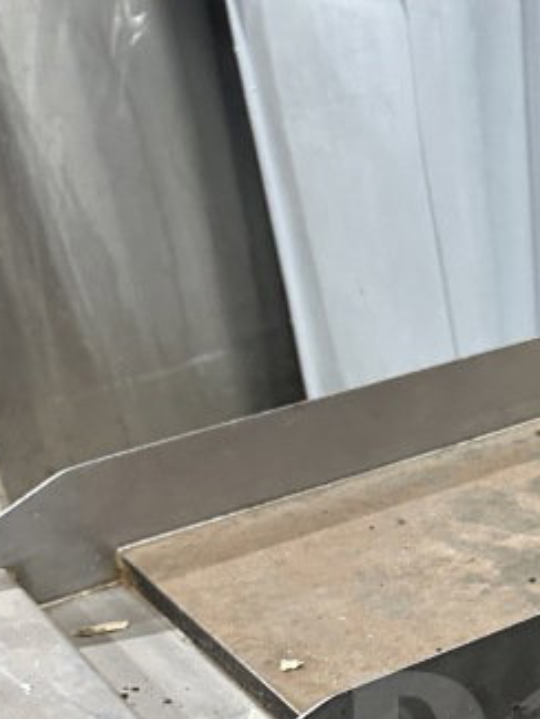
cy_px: 846
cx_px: 542
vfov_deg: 28.3
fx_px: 1247
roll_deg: +2.6
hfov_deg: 23.4
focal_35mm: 60
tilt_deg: -37.4
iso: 500
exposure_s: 1/60
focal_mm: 6.86
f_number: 1.78
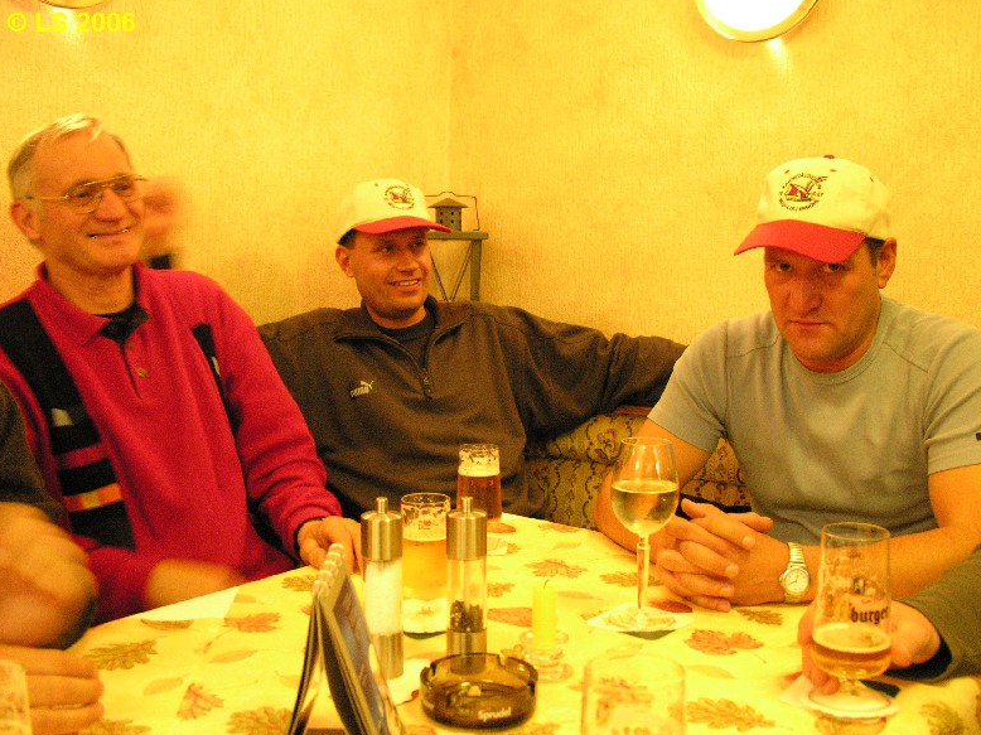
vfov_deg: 39.6
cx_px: 487
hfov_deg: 51.4
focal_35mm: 36
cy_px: 361
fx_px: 1020
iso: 400
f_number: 2.8
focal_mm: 8.9
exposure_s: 1/14.5
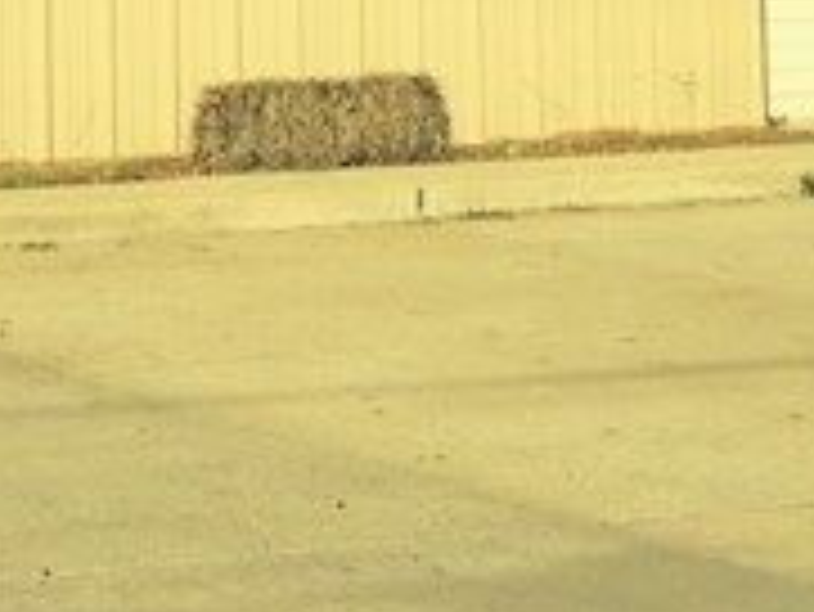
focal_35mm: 187
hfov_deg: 10.5
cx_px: 130
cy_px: -441
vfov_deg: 7.7
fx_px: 4400
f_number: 2.4
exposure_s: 1/2584
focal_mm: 4.12
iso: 50
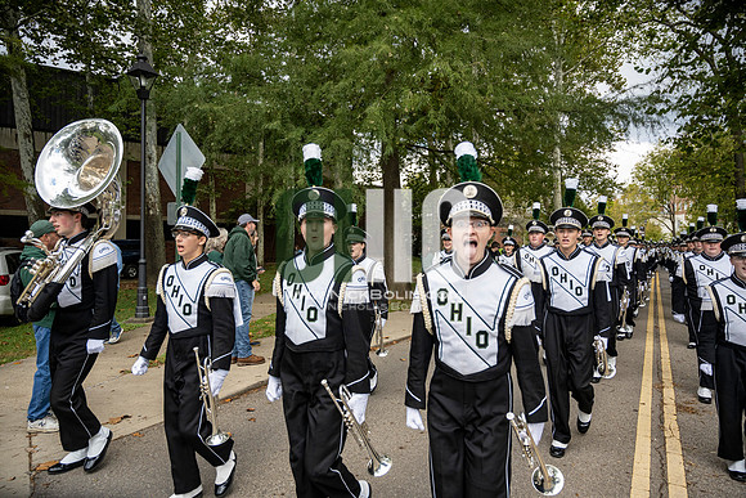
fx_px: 497
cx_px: 373
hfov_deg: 73.7
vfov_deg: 53.2
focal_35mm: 24
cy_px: 249
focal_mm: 24
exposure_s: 1/1000
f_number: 4
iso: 500
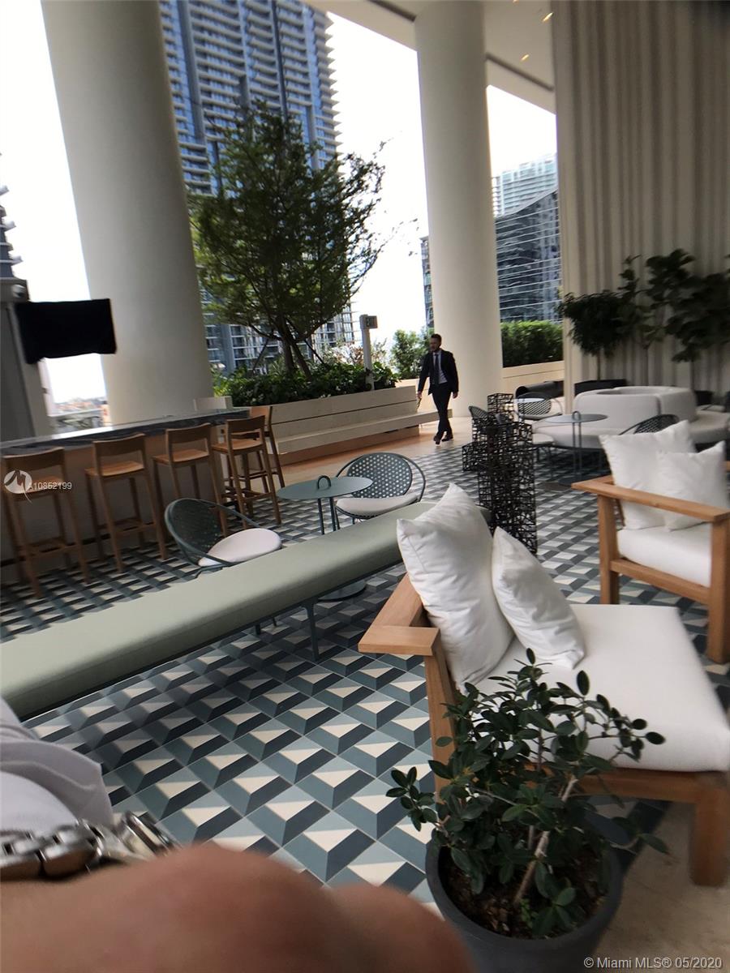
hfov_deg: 49.7
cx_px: 365
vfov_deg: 63.4
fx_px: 787
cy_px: 486
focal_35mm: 28
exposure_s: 1/725
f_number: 1.8
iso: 20
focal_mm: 3.99
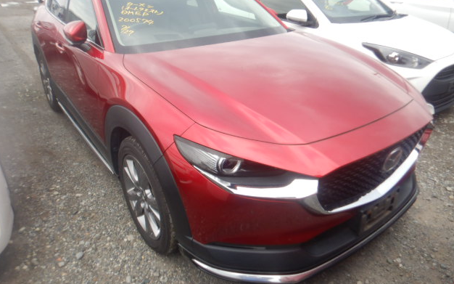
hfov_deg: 70.4
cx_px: 223
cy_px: 124
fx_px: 322
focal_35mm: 26
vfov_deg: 47.5
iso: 125
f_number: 2.8
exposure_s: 1/100
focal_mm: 4.3
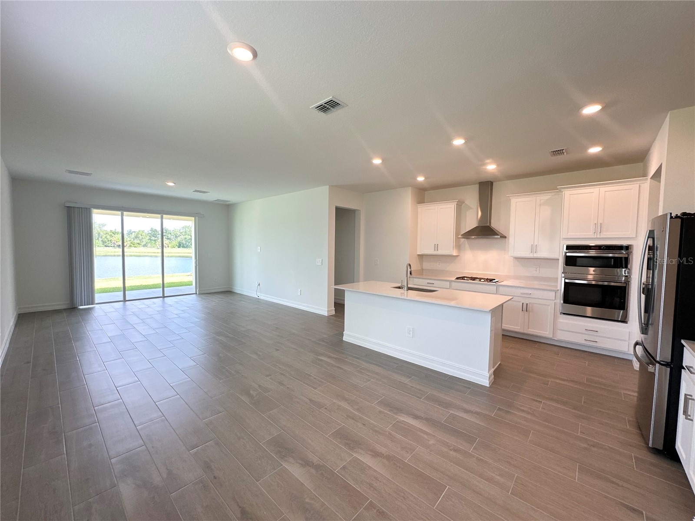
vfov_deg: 85.7
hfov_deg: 102.1
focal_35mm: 14
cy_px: 260
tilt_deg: -2.9
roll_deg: -1.0
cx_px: 348
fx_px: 281
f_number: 2.2
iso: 64
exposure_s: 1/120
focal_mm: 2.22
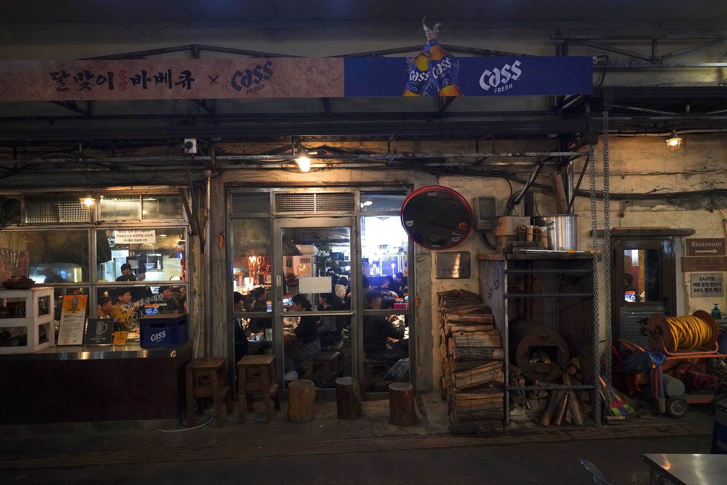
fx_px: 485
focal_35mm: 24
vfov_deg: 53.1
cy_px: 242
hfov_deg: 73.7
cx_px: 364
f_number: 5
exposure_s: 1/80
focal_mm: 24
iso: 3200
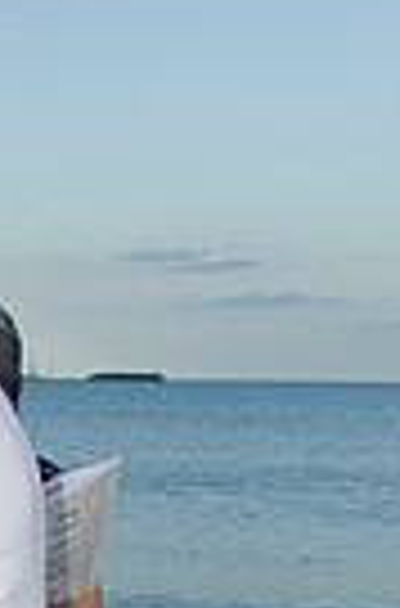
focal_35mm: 120
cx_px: -135
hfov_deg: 11.0
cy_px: 662
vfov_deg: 16.6
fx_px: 2015
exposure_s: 1/250
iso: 200
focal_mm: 24
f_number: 8
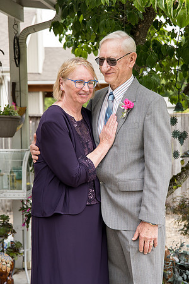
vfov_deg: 28.8
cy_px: 142
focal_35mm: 70
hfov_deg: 19.5
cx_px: 94
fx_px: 551
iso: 400
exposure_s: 1/500
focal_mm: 70
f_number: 5
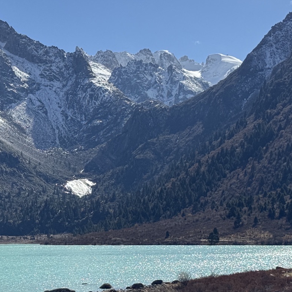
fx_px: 1040
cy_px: 167
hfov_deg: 15.8
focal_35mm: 109
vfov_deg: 16.0
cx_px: 50
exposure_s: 1/6410
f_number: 1.78
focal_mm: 6.76
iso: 64
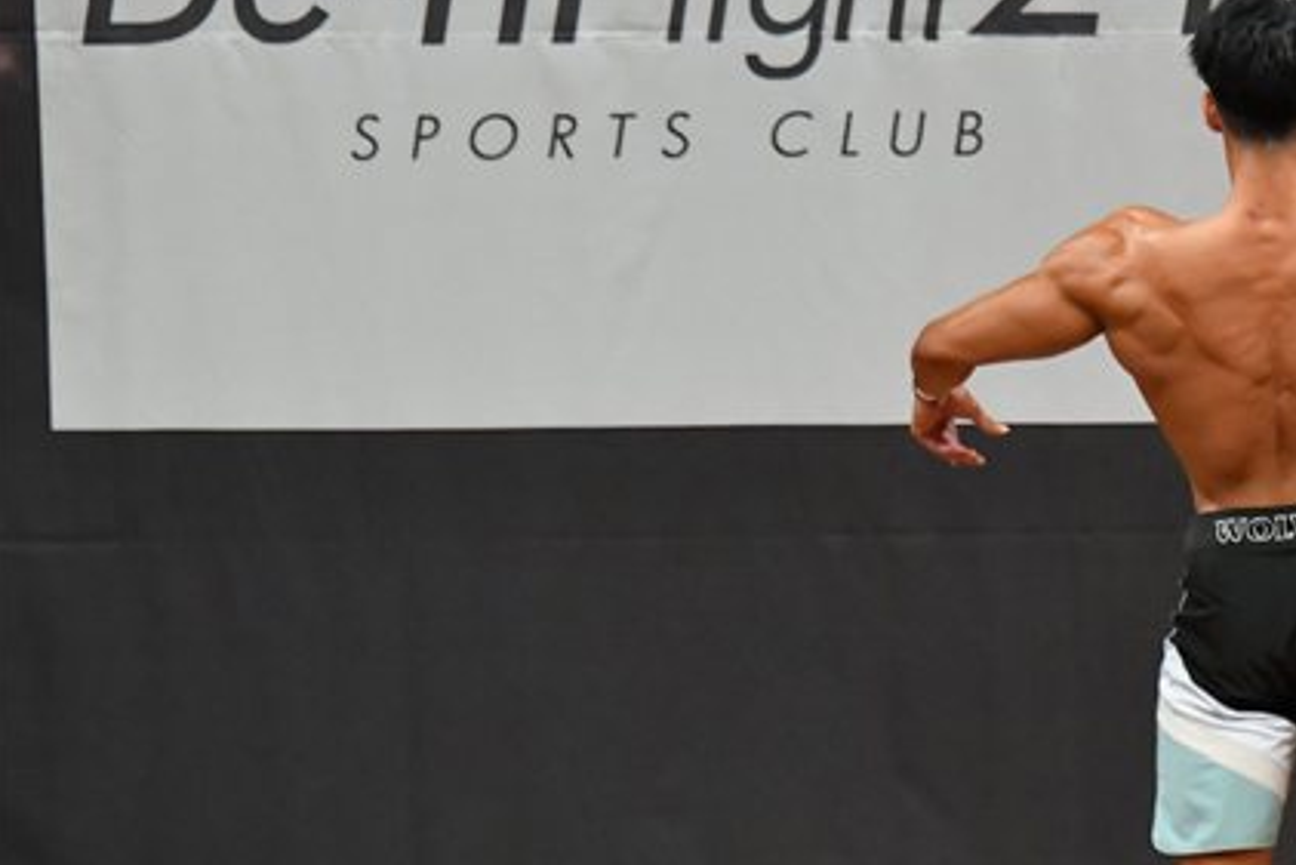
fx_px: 16889
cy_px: 628
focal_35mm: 469
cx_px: 1184
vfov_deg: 2.9
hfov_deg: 4.4
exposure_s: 1/400
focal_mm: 170
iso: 6400
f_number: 5.6
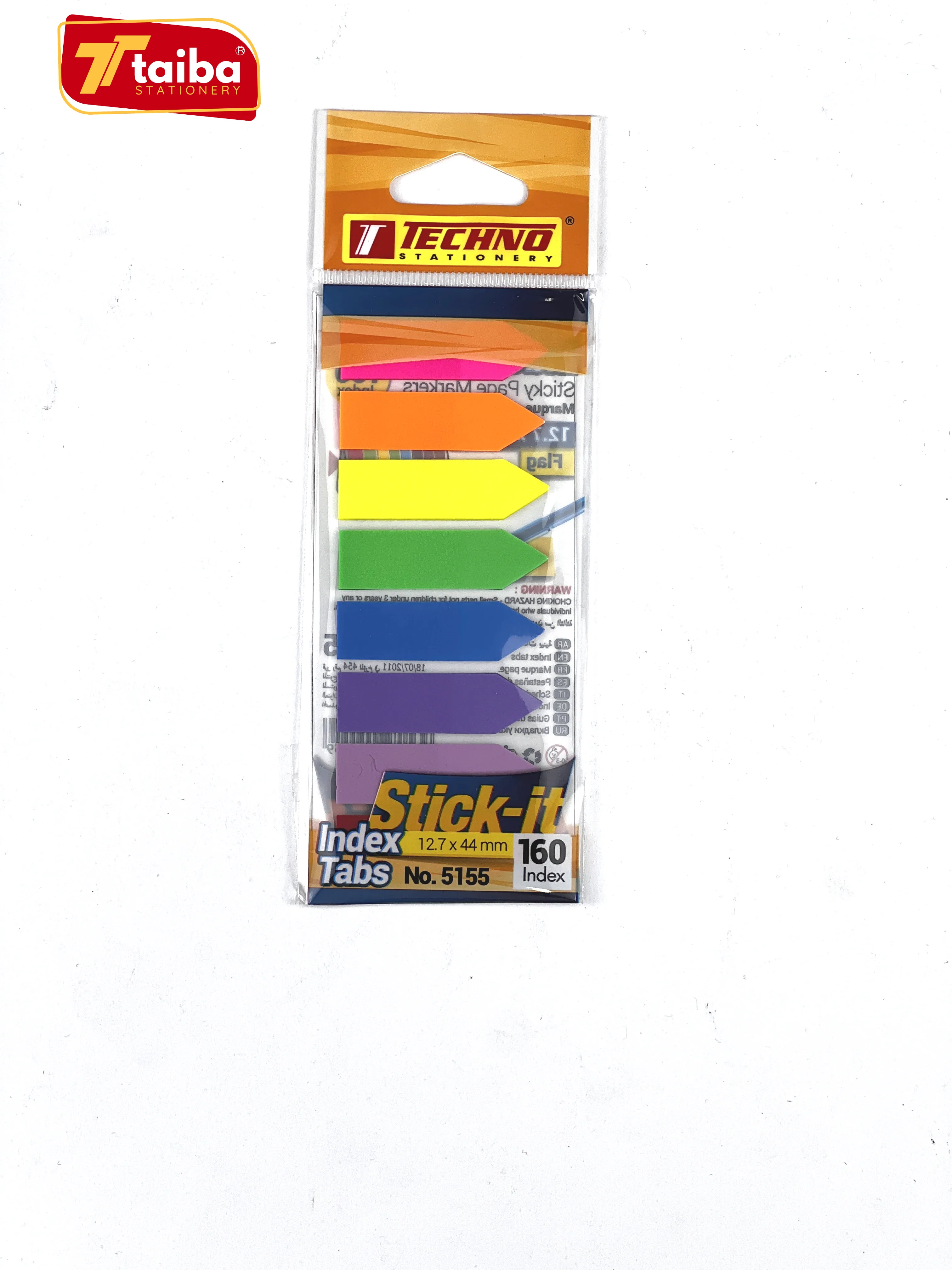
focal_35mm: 77
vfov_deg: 25.3
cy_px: 635
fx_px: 2824
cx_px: 476
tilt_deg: -85.3
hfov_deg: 19.1
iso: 32
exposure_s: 1/192
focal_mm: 9
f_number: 2.8
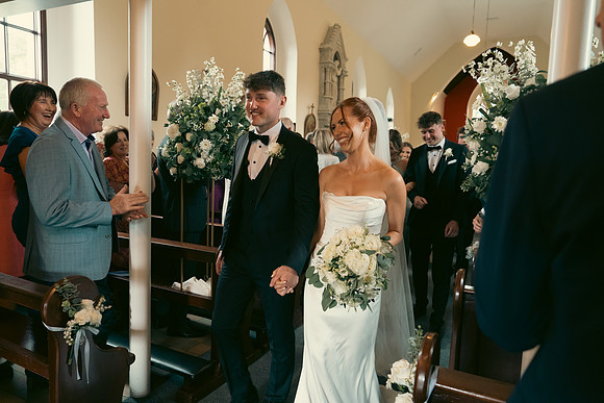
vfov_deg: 53.2
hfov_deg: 73.7
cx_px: 302
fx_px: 403
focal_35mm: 24
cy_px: 202
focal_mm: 24
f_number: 3.5
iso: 3200
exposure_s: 1/200
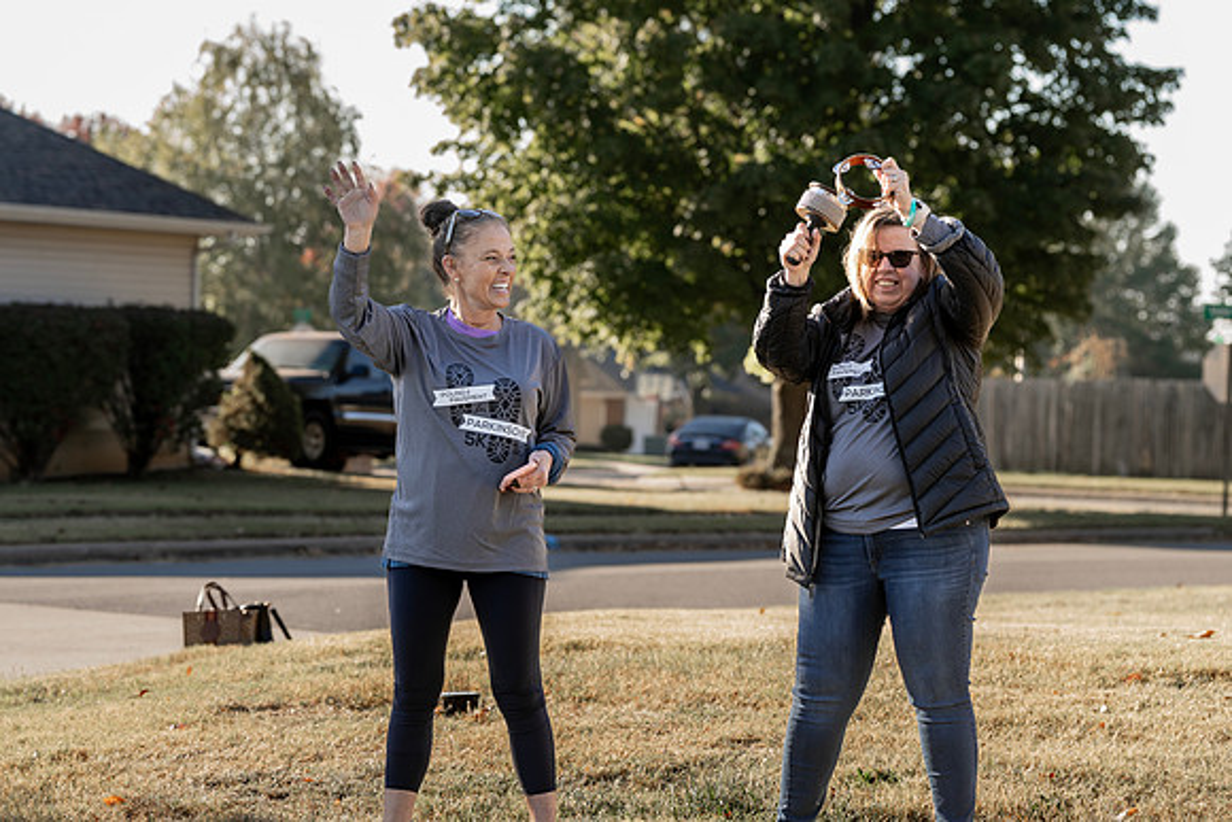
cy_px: 267
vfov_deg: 13.3
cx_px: 584
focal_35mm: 103
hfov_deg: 19.9
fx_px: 3520
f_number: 3.2
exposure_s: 1/320
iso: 200
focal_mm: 76
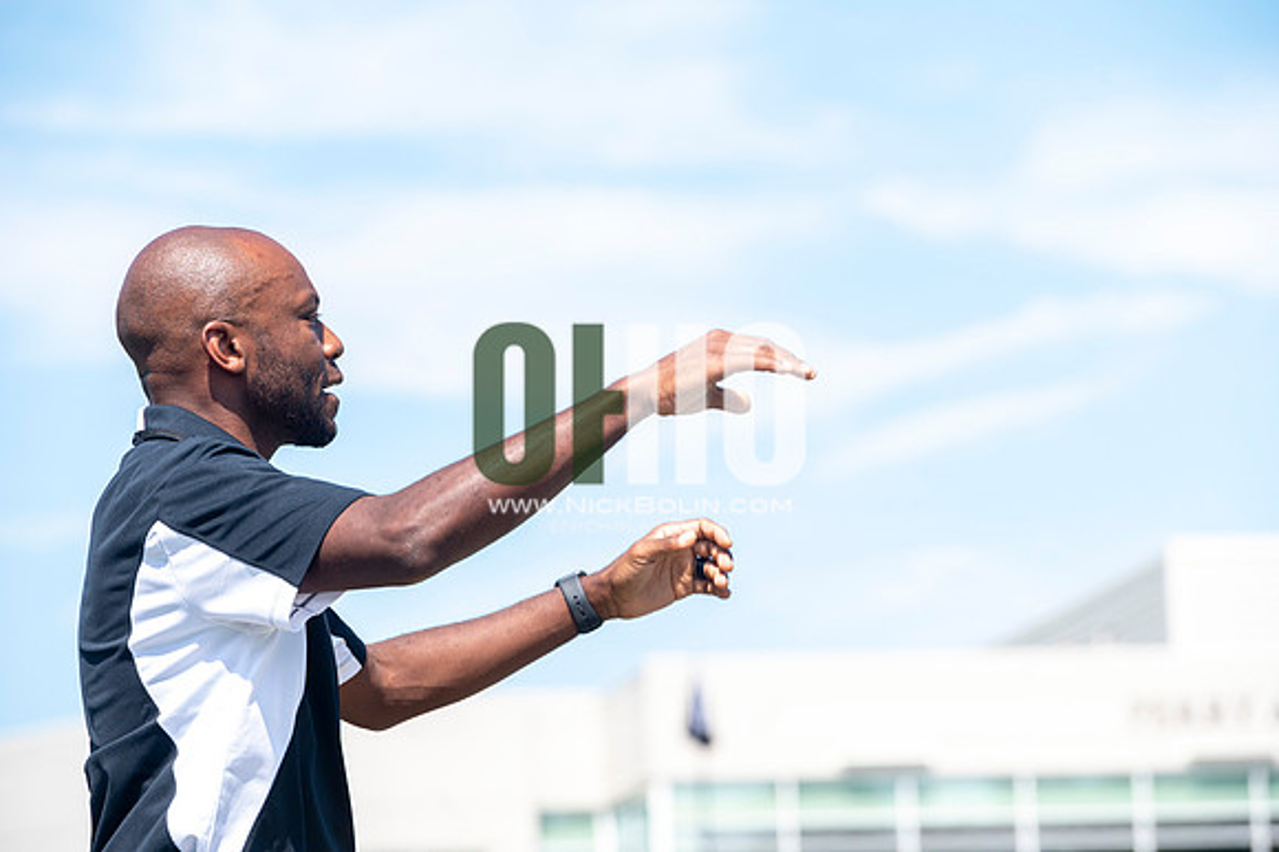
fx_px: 6391
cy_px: 426
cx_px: 640
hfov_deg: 11.4
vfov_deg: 7.6
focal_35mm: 180
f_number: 6.3
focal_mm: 180
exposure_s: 1/640
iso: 320
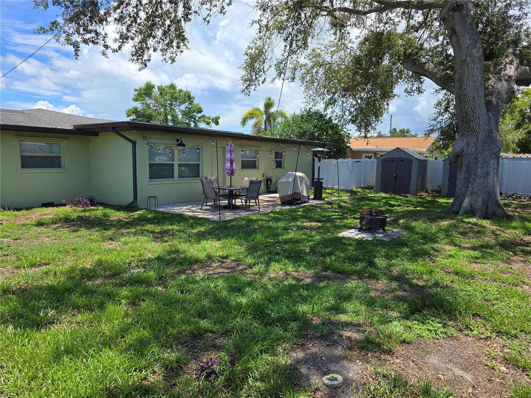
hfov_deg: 73.9
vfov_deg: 58.9
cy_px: 199
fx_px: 353
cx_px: 266
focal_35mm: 23
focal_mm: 6.3
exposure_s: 1/645
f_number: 1.7
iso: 12
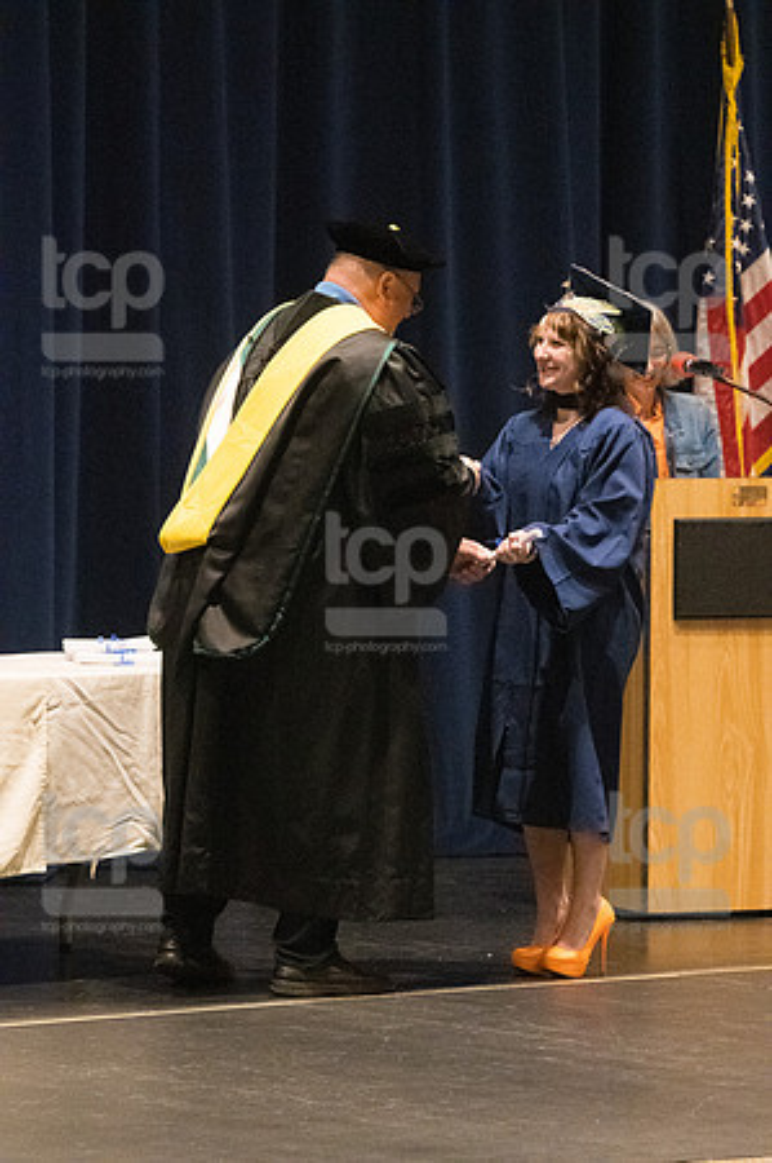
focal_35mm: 232
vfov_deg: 8.9
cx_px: 386
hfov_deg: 5.9
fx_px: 7479
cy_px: 582
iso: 8000
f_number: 4.5
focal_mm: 155
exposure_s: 1/250
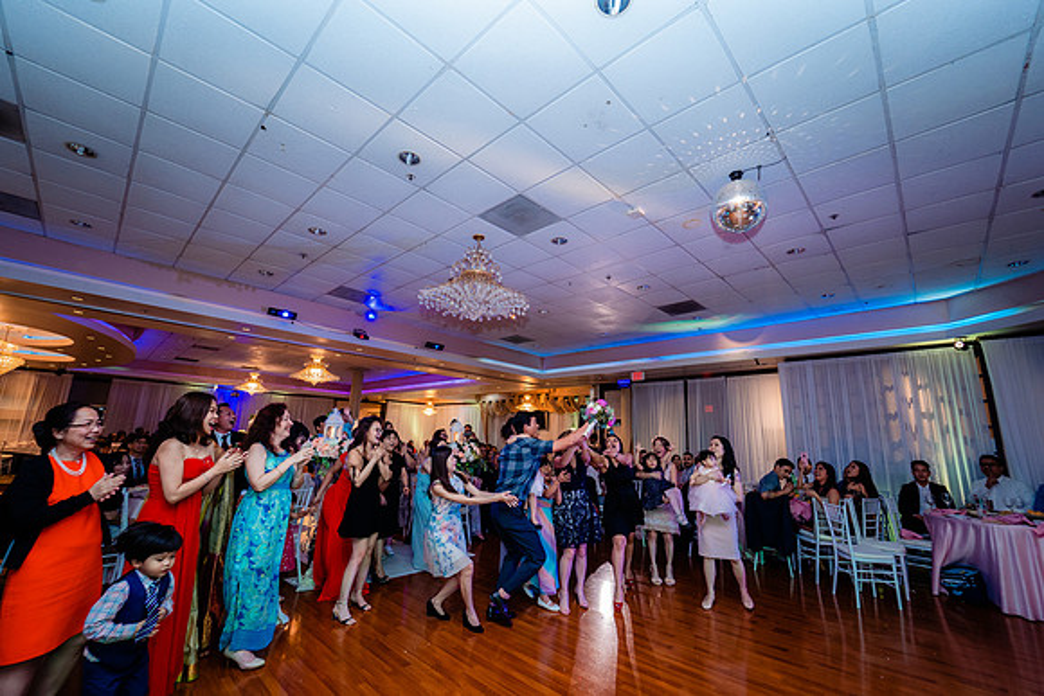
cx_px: 522
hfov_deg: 104.2
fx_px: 406
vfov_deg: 81.2
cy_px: 348
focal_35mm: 14
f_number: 4.5
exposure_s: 1/160
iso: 2000
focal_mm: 14
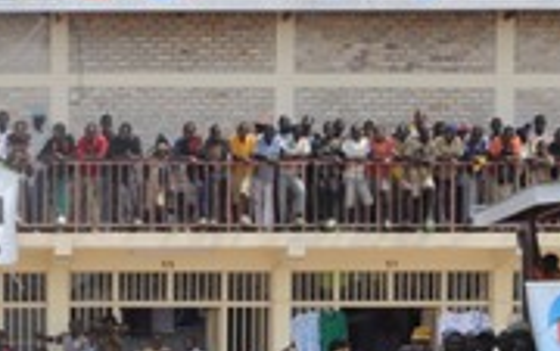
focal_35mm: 114
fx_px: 1739
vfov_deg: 11.2
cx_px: -40
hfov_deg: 17.7
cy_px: 499
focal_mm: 21
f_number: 11
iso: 200
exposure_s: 1/125
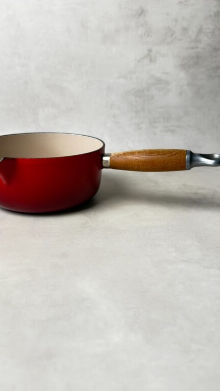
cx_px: 92
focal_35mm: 27
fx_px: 280
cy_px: 190
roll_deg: -0.5
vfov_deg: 69.8
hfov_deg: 42.8
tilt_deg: -20.8
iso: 125
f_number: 1.78
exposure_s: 1/100
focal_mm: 6.76
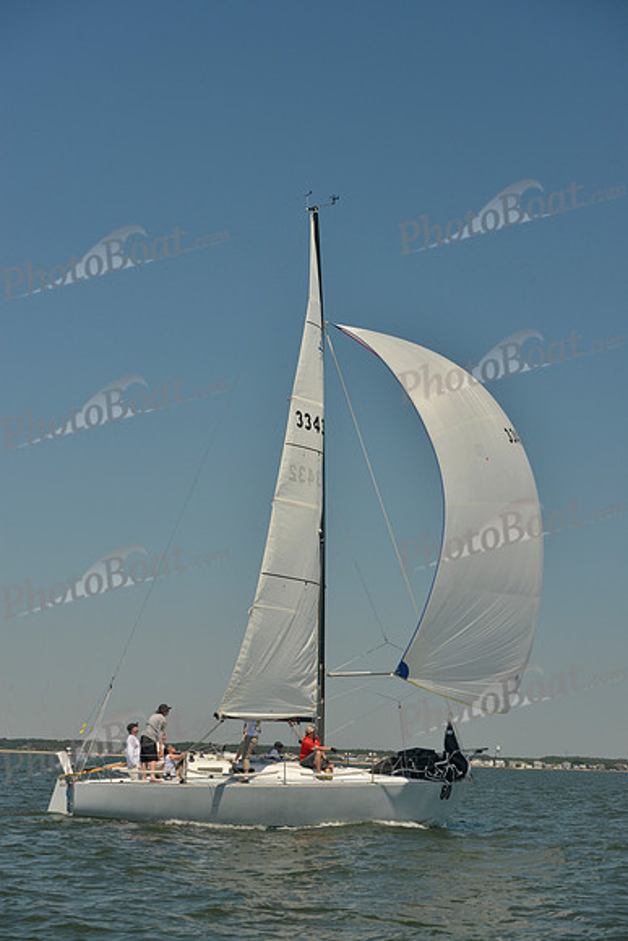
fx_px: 1830
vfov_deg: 28.8
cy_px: 470
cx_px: 314
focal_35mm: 70
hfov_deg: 19.5
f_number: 7.1
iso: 200
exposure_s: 1/800
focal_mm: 70
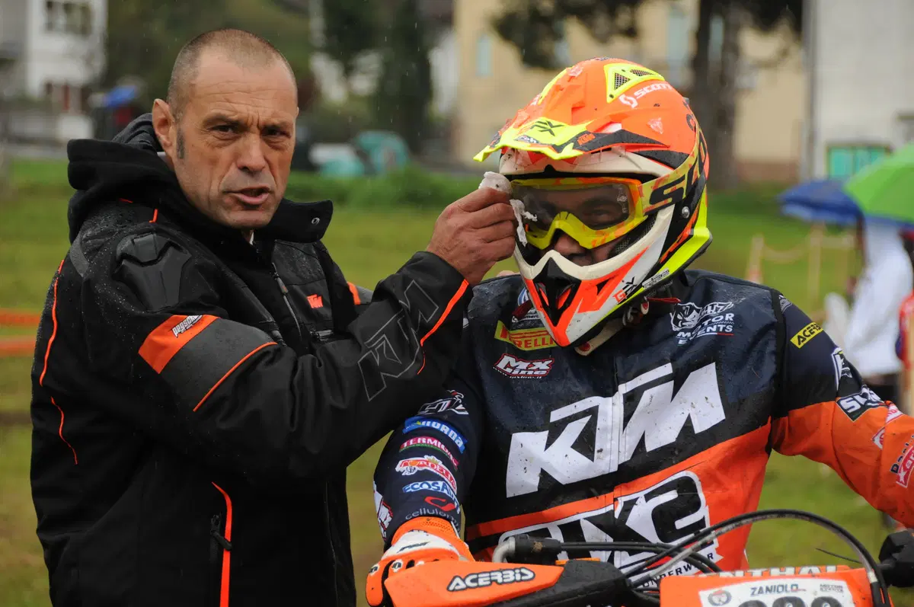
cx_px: 457
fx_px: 4260
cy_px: 304
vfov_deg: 8.2
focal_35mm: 168
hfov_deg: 12.2
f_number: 5.3
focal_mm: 112
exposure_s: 1/800
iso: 800
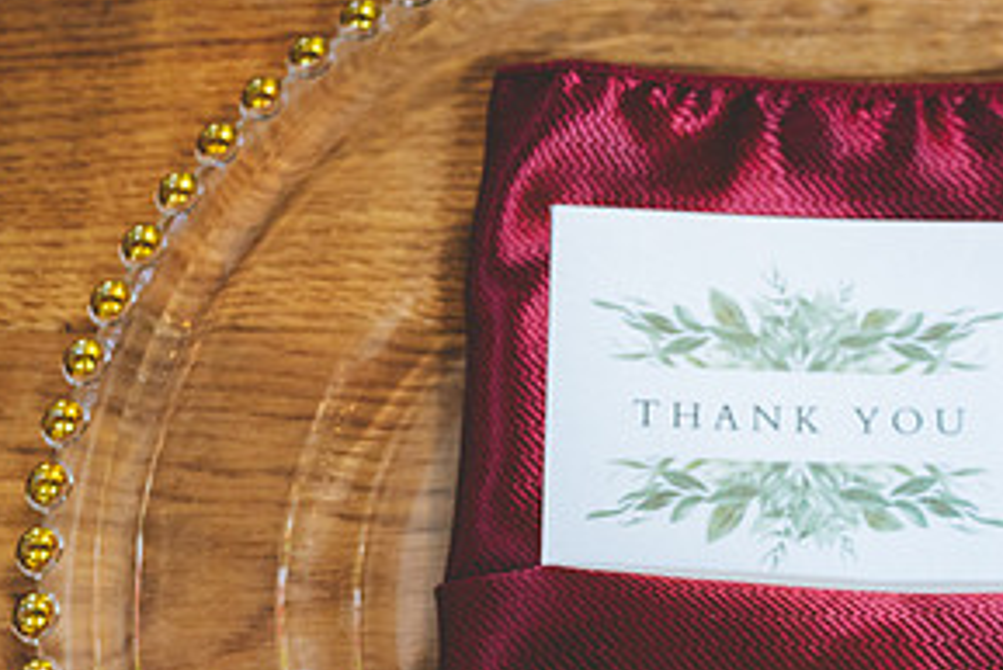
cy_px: 556
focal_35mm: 97
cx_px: 728
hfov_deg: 20.9
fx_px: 2704
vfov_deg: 14.0
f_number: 4
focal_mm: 35
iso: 1600
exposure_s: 1/60
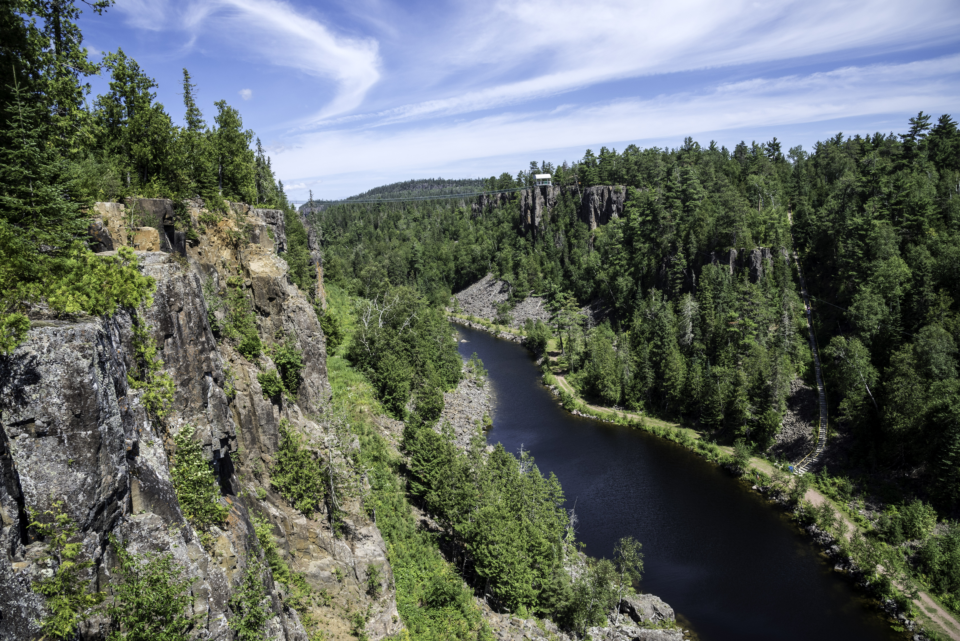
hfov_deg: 73.7
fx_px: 640
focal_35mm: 24
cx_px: 480
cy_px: 320
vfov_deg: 53.2
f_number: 11
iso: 400
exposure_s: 1/400
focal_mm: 24
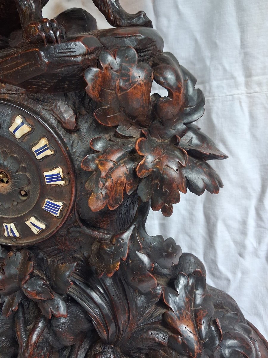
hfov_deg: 51.4
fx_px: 279
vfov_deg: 65.3
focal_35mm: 27
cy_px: 179
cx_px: 134
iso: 500
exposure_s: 1/33.3
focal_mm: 4
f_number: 1.8
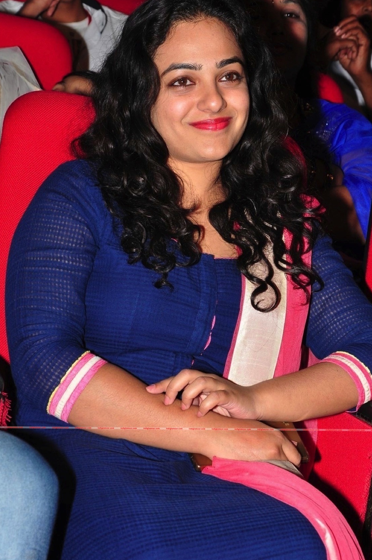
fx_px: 1755
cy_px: 266
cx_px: 197
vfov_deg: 18.1
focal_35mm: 113
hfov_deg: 12.1
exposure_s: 1/125
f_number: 11
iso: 320
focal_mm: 70
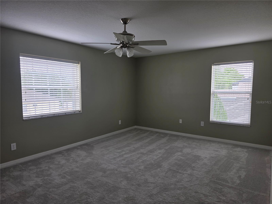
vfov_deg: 58.9
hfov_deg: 73.9
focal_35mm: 23
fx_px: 181
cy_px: 102
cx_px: 136
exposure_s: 1/120
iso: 50
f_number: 1.7
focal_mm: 6.3
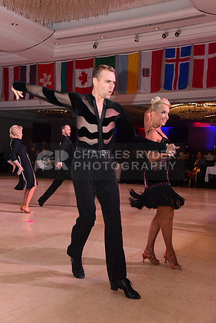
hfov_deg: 30.5
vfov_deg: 44.5
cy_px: 162
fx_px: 396
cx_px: 108
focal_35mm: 44
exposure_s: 1/320
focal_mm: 44
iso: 2500
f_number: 7.1
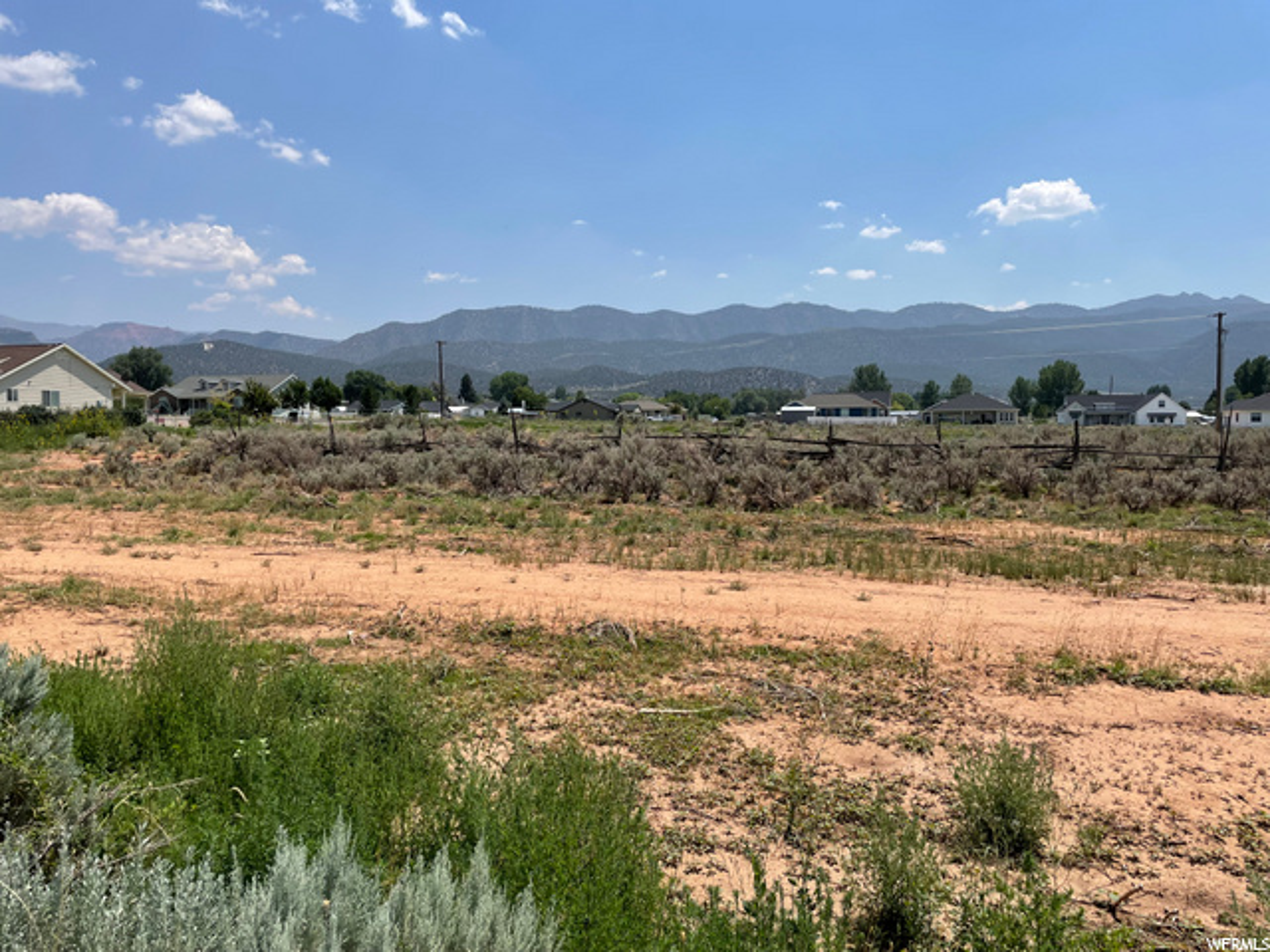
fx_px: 954
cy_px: 476
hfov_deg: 67.3
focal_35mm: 26
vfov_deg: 53.1
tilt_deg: -1.8
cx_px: 635
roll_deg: +0.4
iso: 32
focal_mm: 4.2
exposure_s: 1/5051
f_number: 1.6
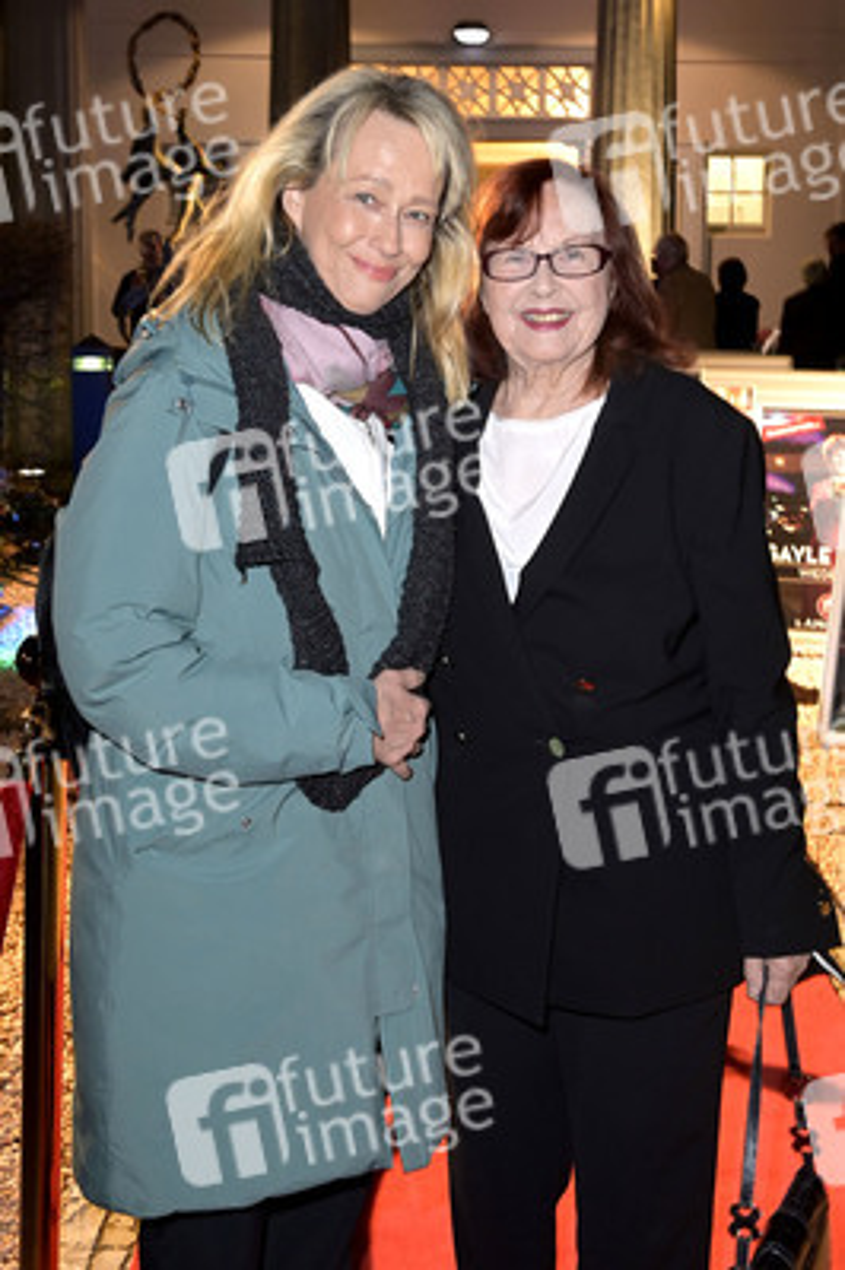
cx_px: 422
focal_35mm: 42
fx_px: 1481
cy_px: 635
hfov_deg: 31.8
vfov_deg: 46.4
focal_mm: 42
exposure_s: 1/30
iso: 2500
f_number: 7.1
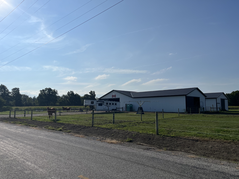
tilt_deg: +5.7
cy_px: 90
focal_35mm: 26
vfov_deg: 53.1
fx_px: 180
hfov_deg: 67.3
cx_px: 120
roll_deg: -0.5
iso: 50
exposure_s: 1/11905
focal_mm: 5.1
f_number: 1.6
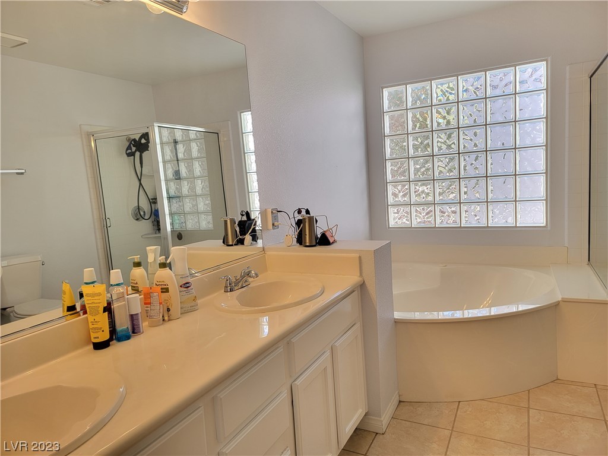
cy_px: 228
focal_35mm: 24
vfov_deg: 56.8
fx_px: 422
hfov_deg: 71.6
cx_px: 304
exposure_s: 1/120
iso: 100
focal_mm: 6.7
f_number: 1.8
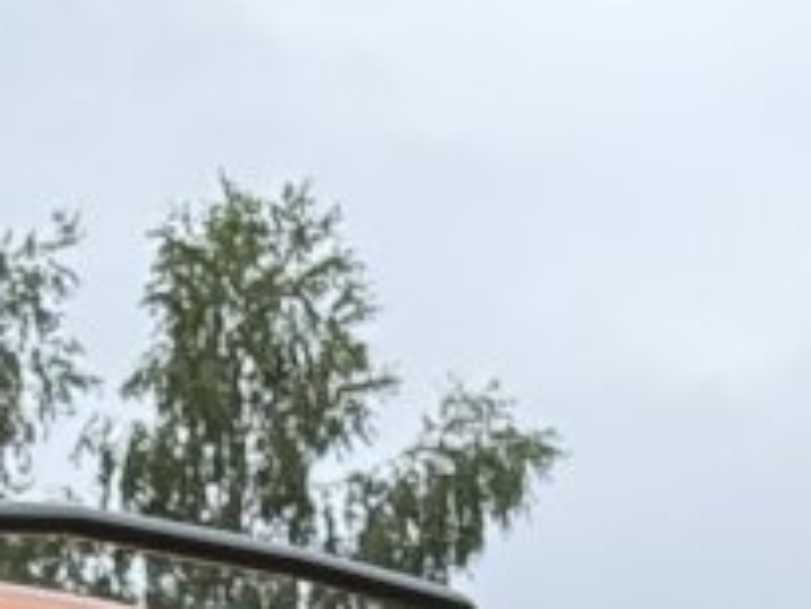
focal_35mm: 375
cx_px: -123
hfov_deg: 5.3
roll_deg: +0.6
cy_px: 1934
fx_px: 8791
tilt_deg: +2.4
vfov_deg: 3.8
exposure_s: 1/1715
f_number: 1.78
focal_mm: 6.76
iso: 80
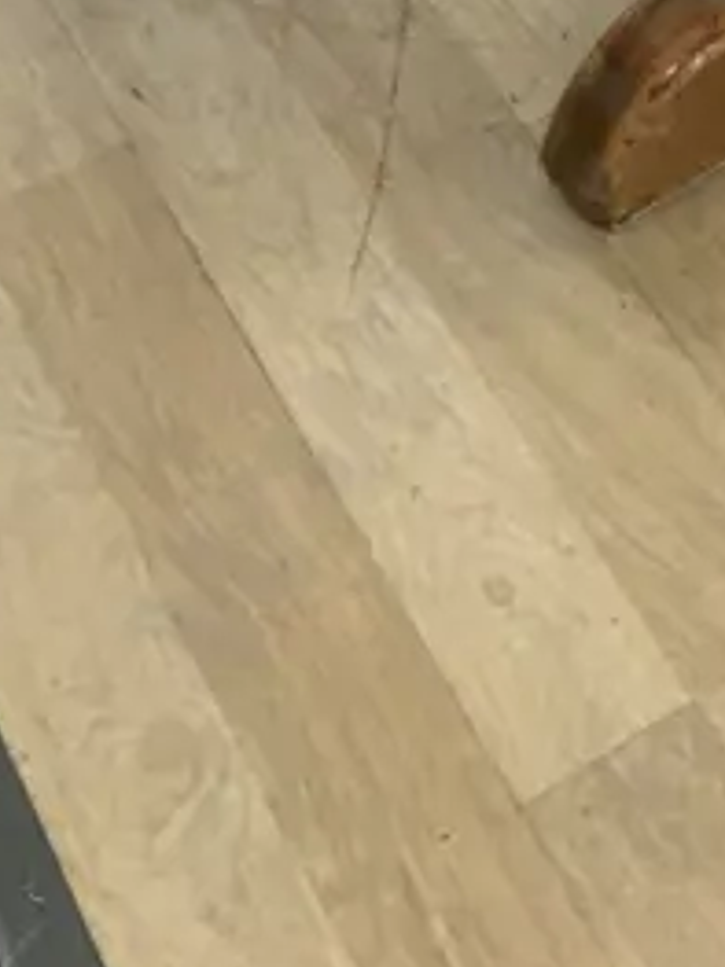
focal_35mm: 113
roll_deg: -1.9
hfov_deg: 12.1
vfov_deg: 14.9
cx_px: 1299
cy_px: -838
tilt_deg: -28.6
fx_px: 3158
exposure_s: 1/17
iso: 40
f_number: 2.2
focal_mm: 4.15
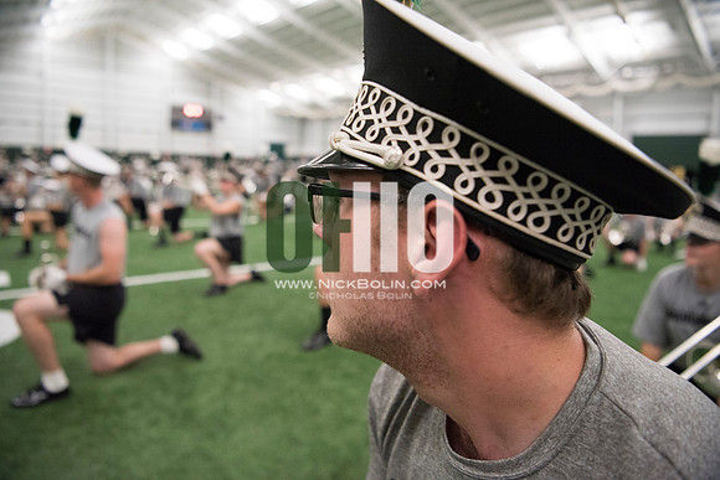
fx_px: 480
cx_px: 360
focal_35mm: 24
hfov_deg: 73.7
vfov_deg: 53.2
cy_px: 240
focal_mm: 24
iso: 3200
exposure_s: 1/320
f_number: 3.2
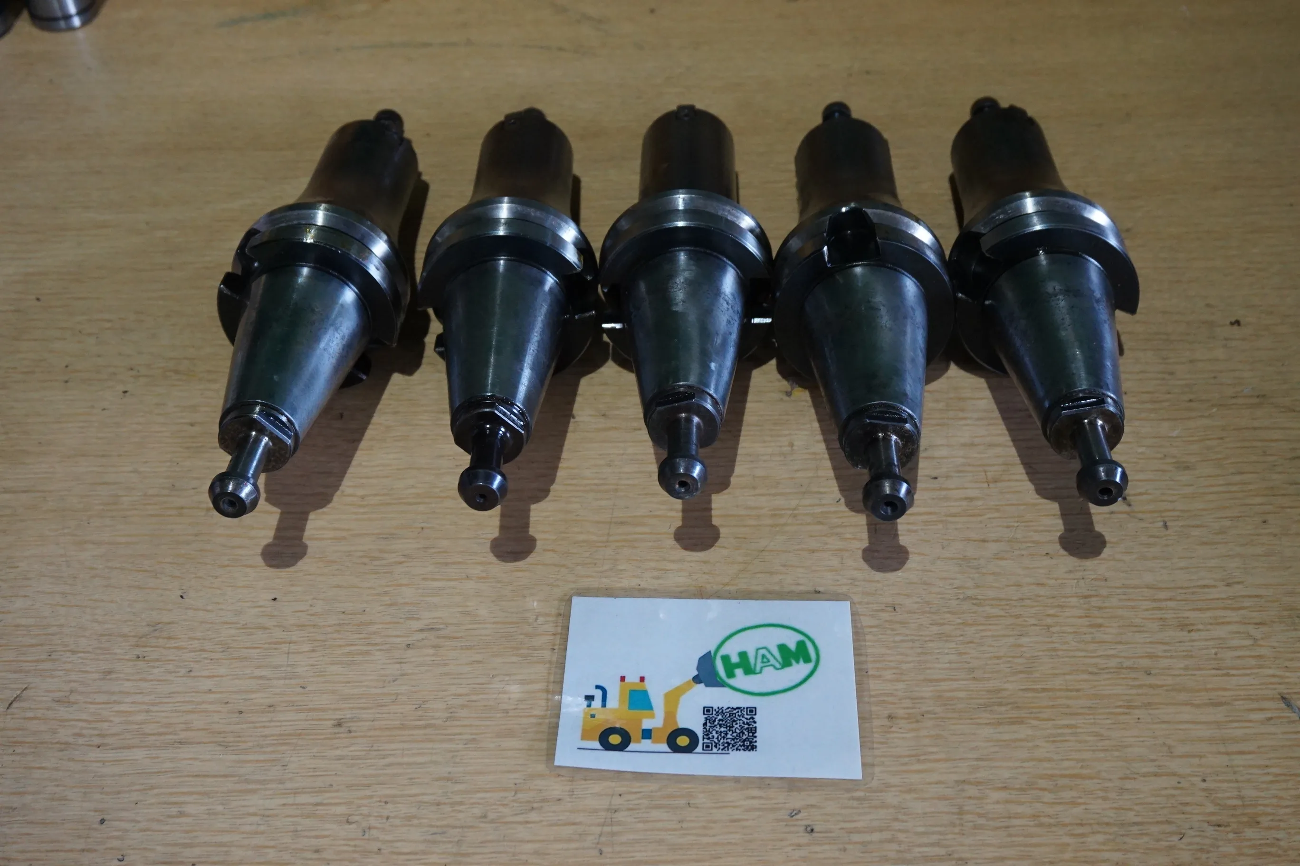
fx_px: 1517
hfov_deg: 46.4
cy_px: 433
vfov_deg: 31.9
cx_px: 650
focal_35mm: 42
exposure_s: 1/60
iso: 1600
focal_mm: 28
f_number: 6.3
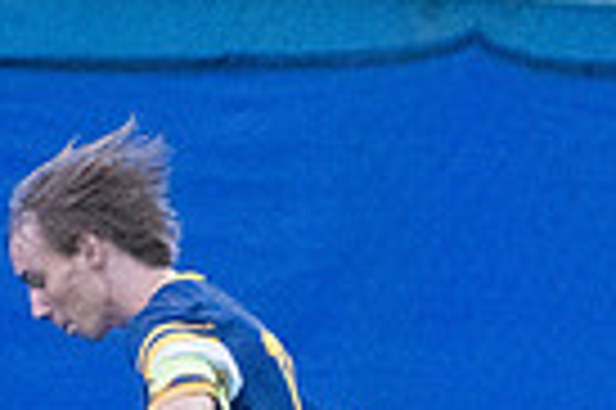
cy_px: 685
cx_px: 346
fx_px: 54297
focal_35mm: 3177
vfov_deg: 0.4
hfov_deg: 0.7
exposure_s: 1/2000
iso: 6400
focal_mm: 500
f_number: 5.6
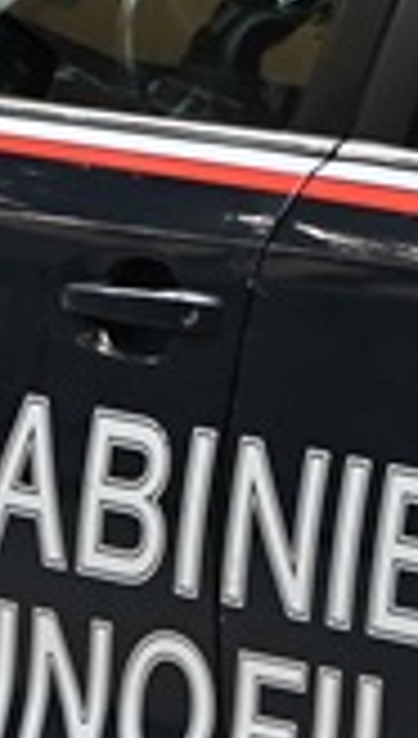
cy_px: 140
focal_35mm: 559
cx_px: -638
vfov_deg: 3.9
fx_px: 10945
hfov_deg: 2.2
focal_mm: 65
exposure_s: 1/250
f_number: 5
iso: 400
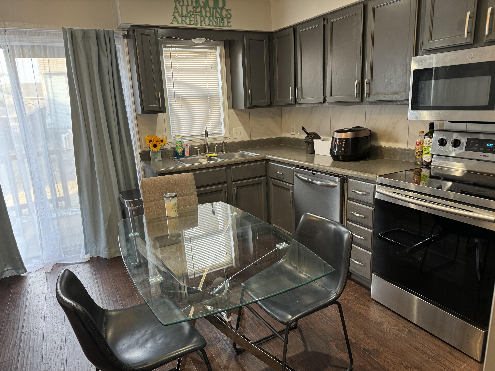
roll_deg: +2.6
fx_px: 343
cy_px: 186
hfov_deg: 71.6
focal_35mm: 24
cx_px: 248
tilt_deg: -13.9
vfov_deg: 56.8
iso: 200
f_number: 1.78
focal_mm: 6.86
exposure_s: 1/60
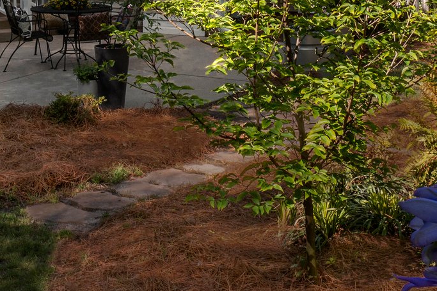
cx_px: 20
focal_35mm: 84
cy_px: -67
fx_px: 1019
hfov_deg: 23.4
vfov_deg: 15.6
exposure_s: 1/240
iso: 100
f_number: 5
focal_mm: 10.26
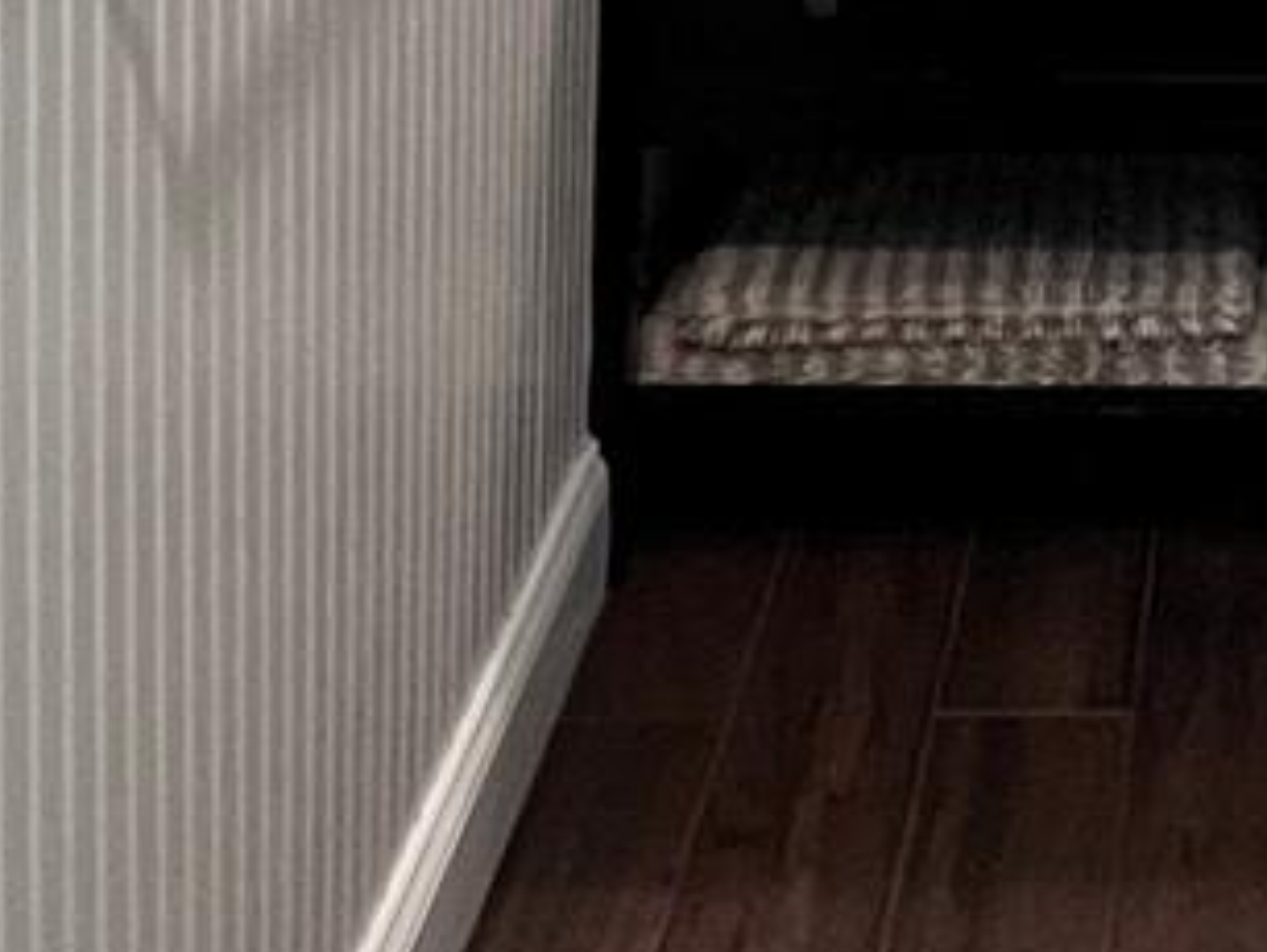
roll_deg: -3.4
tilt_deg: -6.7
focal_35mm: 87
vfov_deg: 14.5
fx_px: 3187
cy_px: -873
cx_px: 1830
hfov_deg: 19.8
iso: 320
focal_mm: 1.57
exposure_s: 1/60
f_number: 1.8
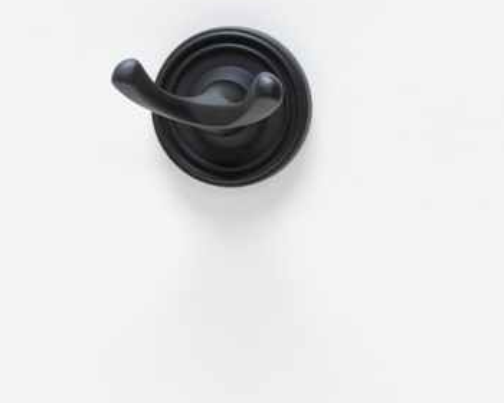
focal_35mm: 142
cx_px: 202
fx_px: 2116
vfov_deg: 10.9
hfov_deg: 13.6
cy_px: 104
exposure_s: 2.5
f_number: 18
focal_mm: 55
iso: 100
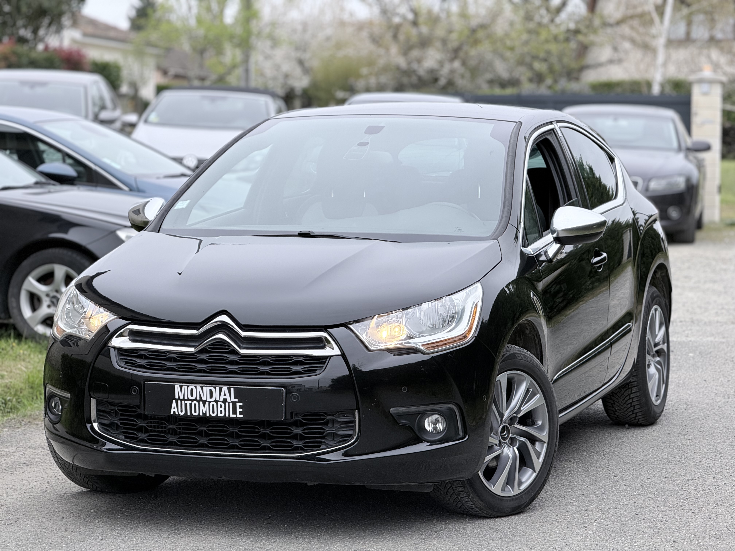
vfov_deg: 12.3
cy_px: 276
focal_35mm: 120
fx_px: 2548
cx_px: 368
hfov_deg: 16.4
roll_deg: -0.1
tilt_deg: -1.4
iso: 50
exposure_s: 1/285
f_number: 2.8
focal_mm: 15.66
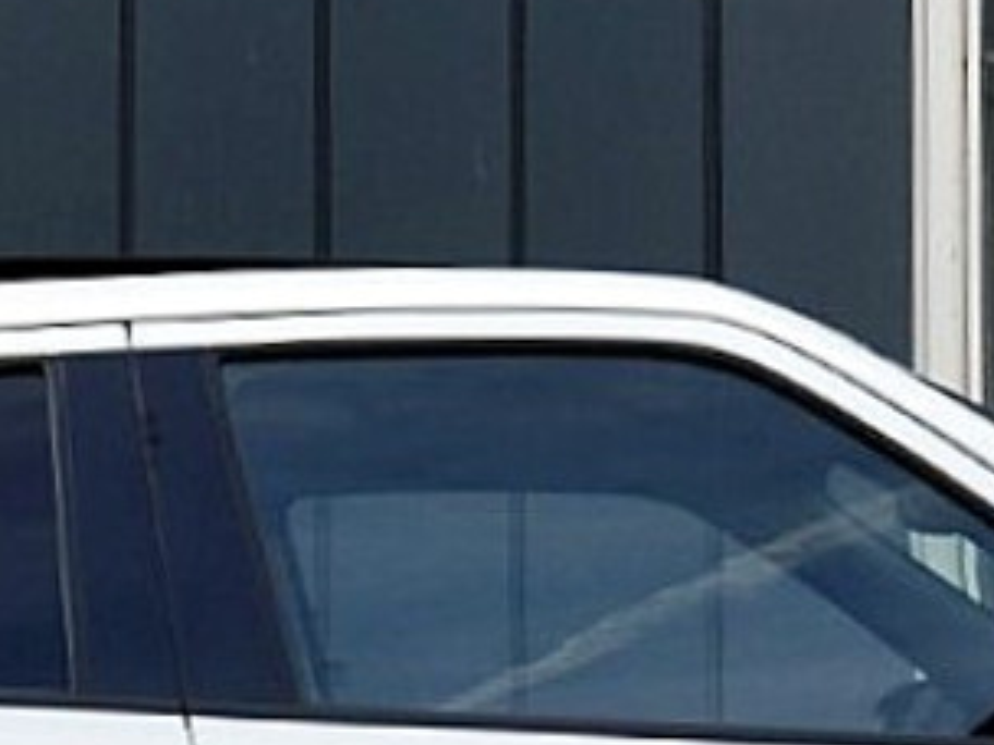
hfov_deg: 12.4
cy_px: 843
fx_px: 4566
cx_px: 500
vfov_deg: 9.2
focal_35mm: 159
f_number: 10
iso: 400
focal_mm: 24
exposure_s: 1/200
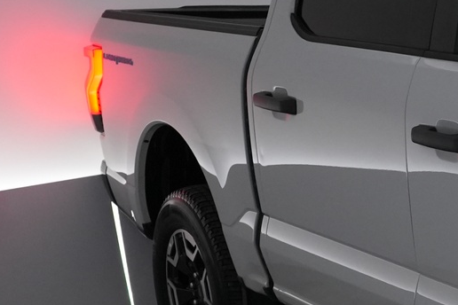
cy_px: 259
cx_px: 842
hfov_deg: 17.6
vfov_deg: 14.7
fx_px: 1170
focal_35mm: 92
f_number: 4
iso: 1600
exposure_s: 1/160
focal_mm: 19
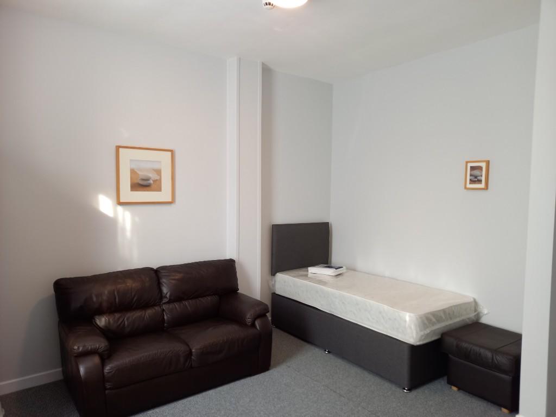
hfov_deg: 69.4
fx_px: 402
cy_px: 208
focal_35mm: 25
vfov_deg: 54.9
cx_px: 278
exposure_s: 1/49
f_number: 2
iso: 200
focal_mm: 4.6
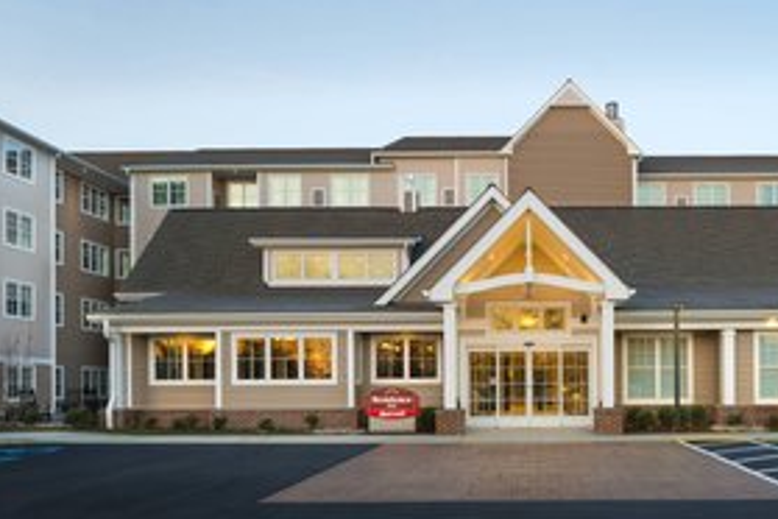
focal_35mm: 33
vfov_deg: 40.0
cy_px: 276
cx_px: 524
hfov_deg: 55.9
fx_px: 713
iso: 200
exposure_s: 1/15
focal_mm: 24
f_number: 8
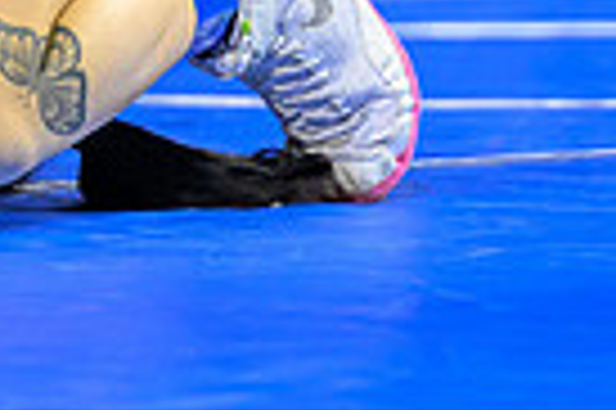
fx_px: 12801
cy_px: -409
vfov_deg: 1.8
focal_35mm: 749
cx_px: -400
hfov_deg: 2.7
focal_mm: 150
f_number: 2.8
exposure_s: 1/800
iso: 3200
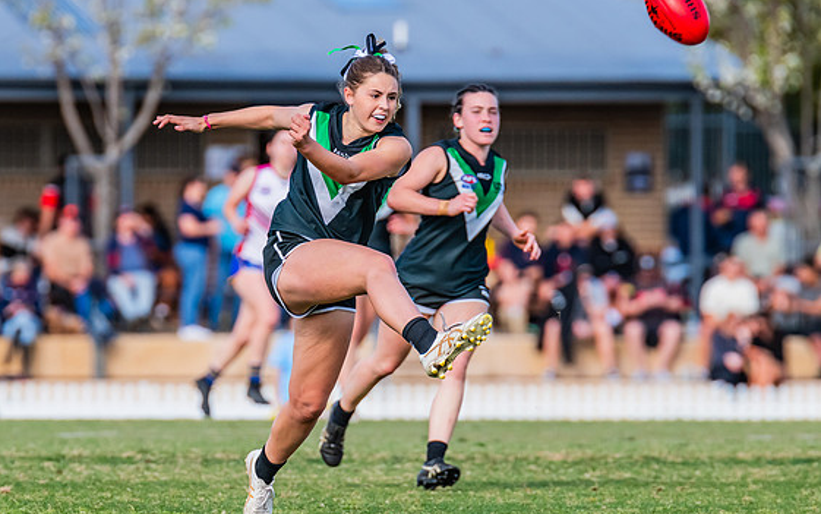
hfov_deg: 3.1
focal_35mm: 684
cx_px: 258
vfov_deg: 1.9
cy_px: 323
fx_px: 15309
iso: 800
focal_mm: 420
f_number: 6.3
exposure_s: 1/1600
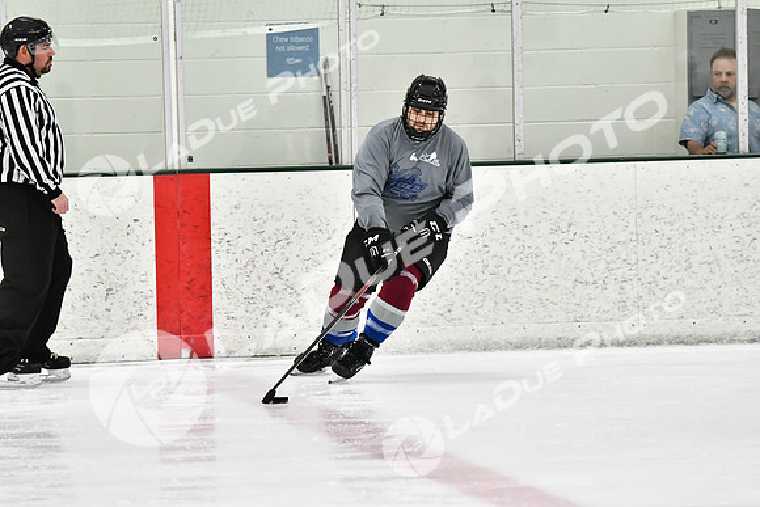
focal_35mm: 188
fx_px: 3959
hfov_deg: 11.0
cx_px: 380
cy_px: 254
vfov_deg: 7.3
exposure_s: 1/1250
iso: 5000
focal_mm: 125
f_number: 2.8
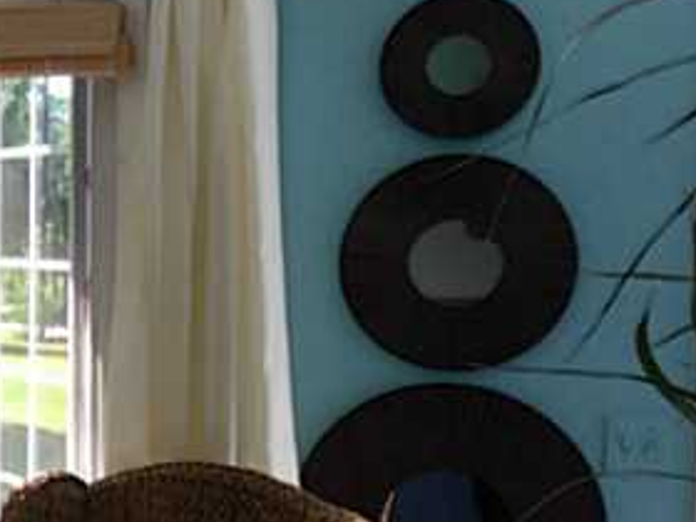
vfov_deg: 17.7
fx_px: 1669
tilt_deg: -4.9
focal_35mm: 83
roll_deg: -0.8
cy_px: 393
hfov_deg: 21.3
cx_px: -214
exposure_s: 1/120
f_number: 2.2
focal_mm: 4.15
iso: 50
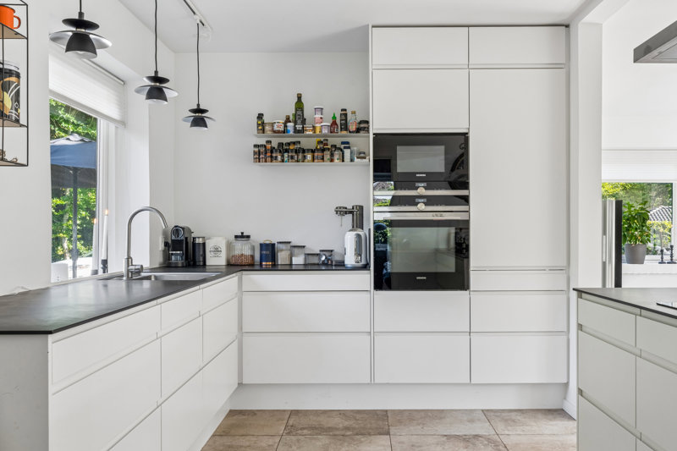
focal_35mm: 31
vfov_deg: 42.3
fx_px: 583
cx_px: 338
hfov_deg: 60.3
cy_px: 226
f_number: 10
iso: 200
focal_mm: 31
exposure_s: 1/13
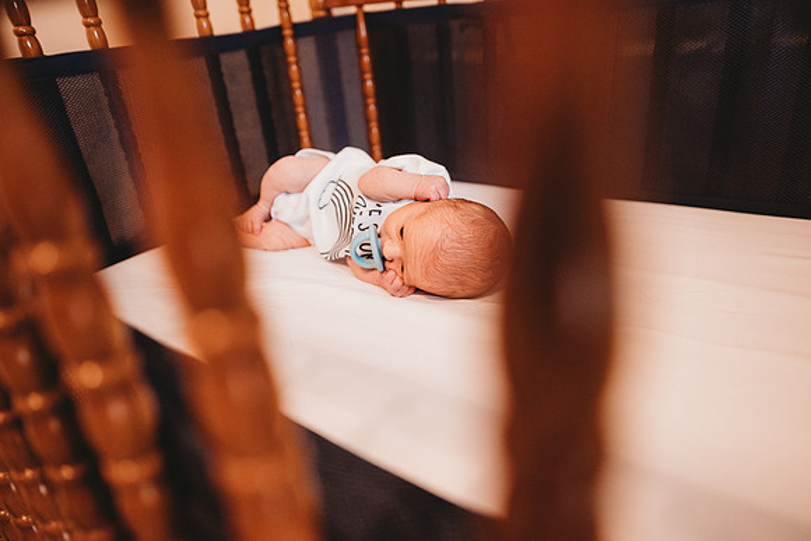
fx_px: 541
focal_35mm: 24
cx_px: 406
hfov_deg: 73.7
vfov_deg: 53.2
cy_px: 270
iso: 800
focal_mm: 24
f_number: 2.2
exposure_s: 1/160
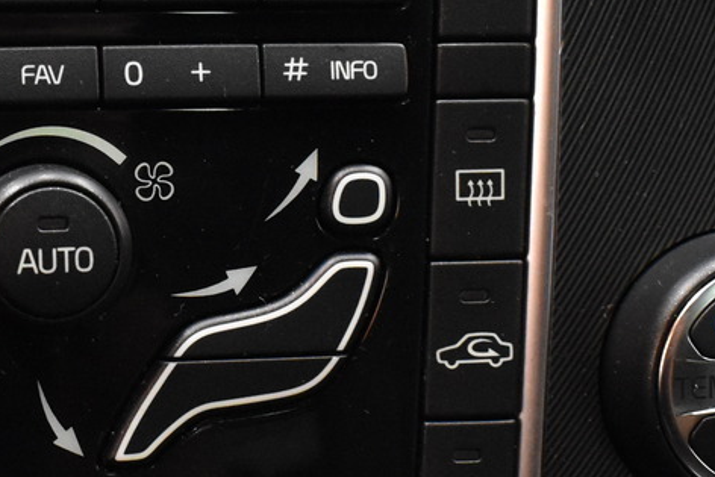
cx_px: 168
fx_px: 2046
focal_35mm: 103
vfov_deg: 13.3
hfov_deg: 19.7
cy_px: 220
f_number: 5
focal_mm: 20
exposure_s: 1/8
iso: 3200
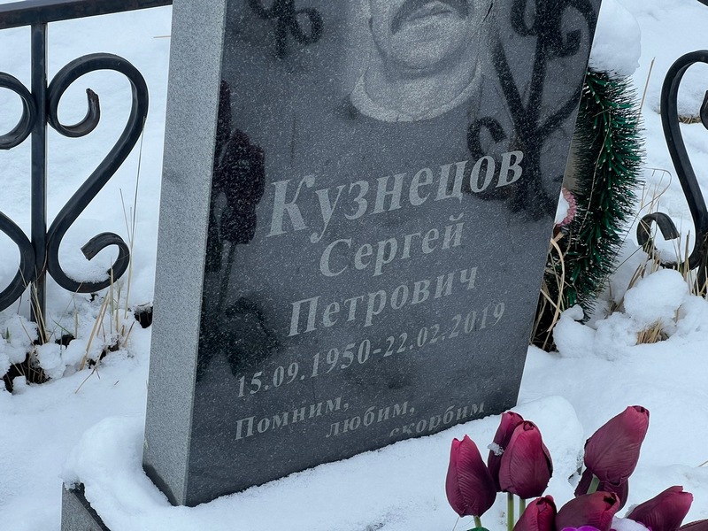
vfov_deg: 19.1
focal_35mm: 77
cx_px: 354
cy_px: 266
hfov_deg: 25.3
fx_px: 1575
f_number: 2.8
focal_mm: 9
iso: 32
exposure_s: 1/99
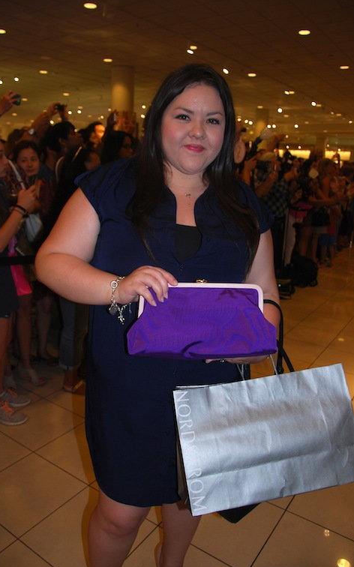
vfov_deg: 66.5
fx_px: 433
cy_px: 281
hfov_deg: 44.5
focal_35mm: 28
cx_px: 162
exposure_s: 1/60
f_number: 3.5
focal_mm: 18
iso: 200
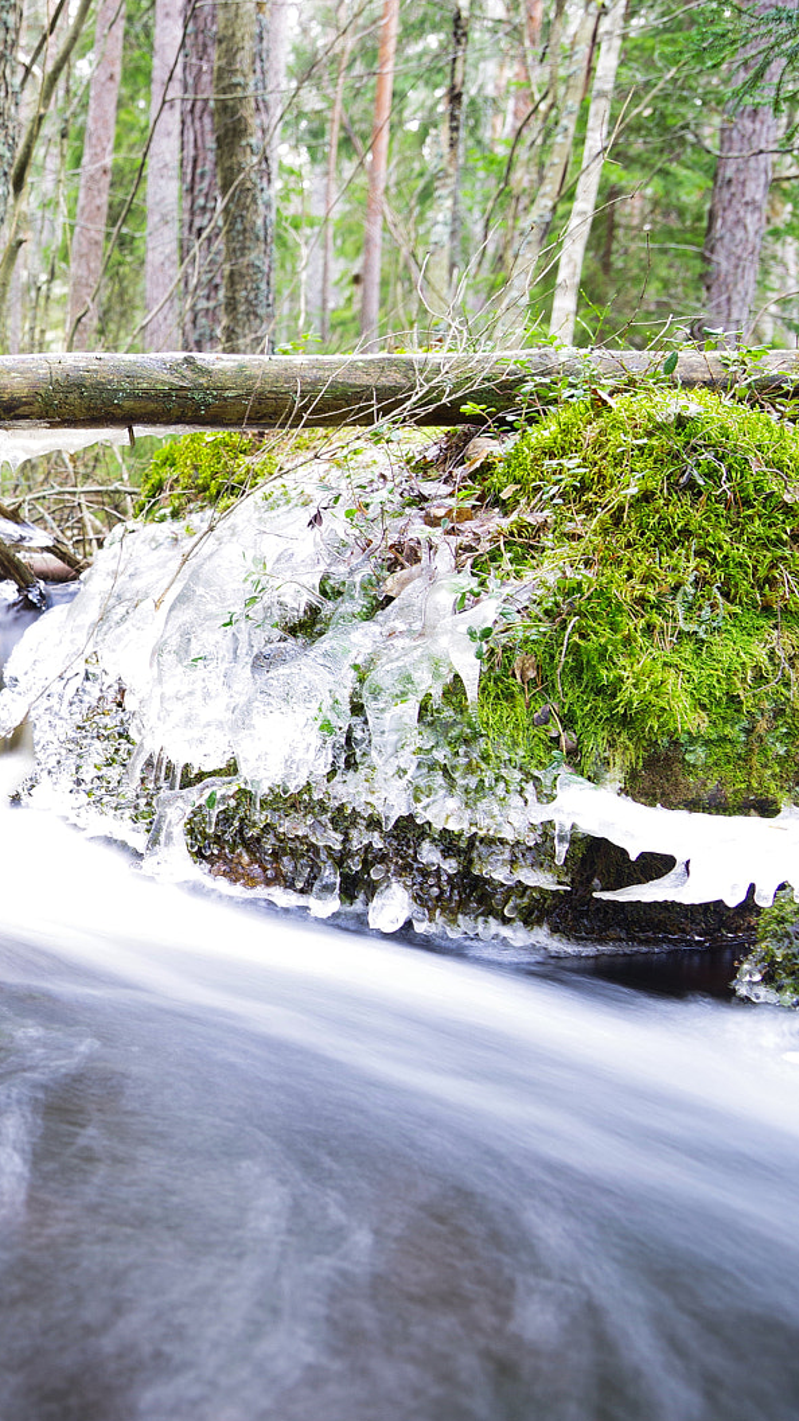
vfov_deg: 38.5
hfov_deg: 20.2
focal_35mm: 54
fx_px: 2034
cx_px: -257
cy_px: 715
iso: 100
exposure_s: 2
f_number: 10
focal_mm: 34
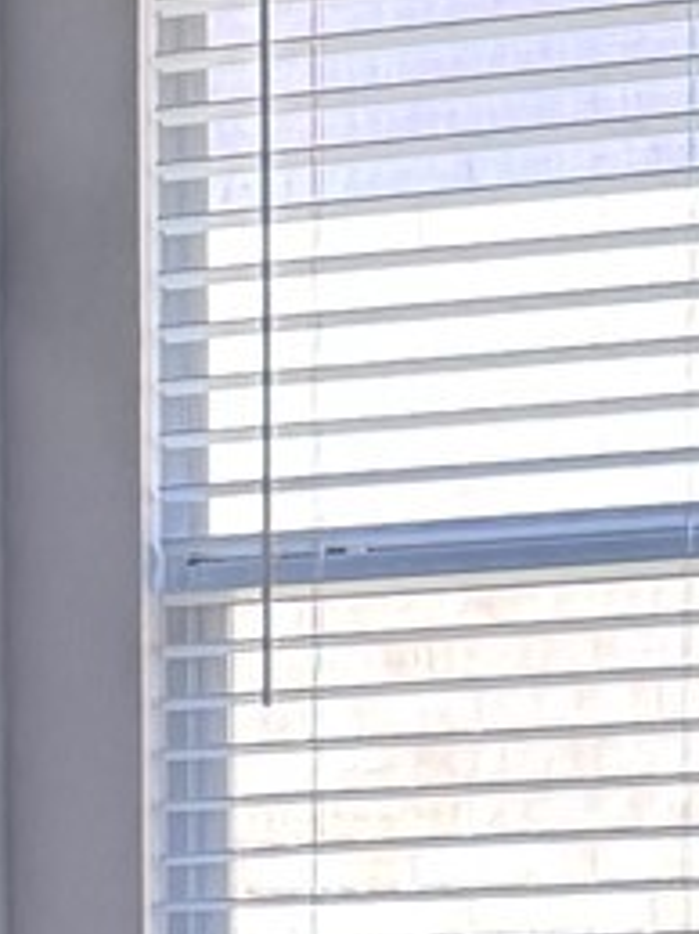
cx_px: -886
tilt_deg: -10.2
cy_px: 1482
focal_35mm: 190
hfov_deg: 7.4
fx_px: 5120
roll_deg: +3.3
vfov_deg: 10.0
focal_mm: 6.76
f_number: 1.78
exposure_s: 1/120
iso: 200
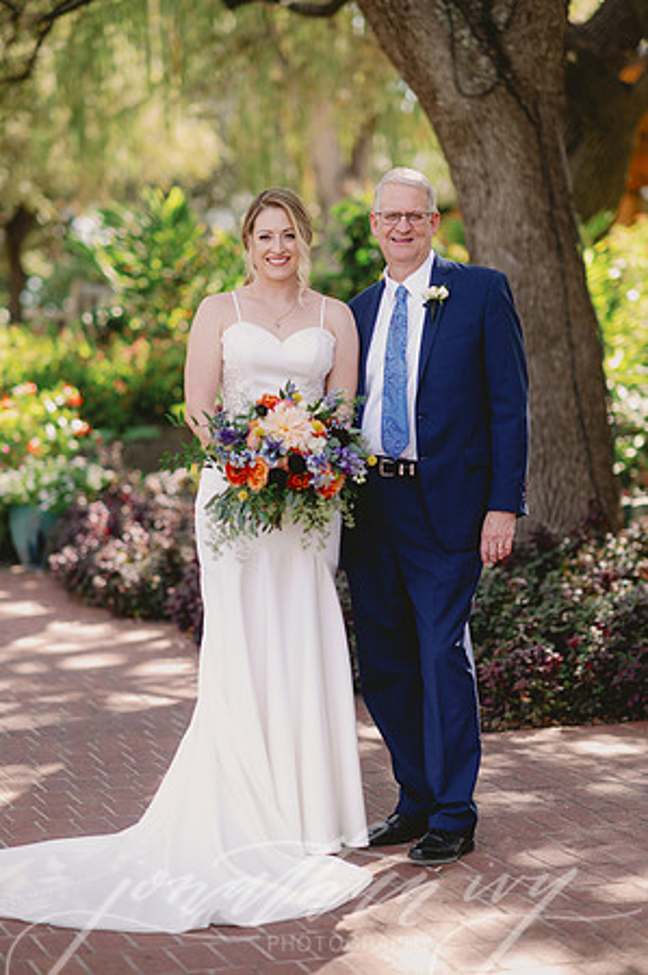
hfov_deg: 16.0
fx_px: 2300
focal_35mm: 85
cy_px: 488
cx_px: 324
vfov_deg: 23.9
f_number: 2
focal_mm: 85
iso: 50
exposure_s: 1/320
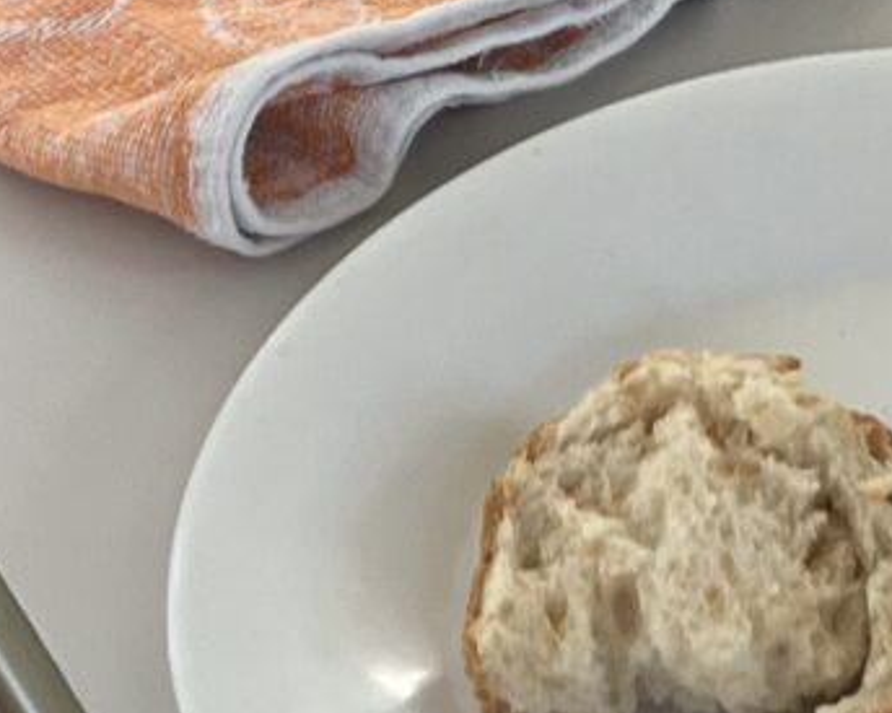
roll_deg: +5.5
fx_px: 4988
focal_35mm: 189
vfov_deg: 7.7
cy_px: -905
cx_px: 817
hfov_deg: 10.2
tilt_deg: -29.5
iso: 50
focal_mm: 5.1
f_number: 1.6
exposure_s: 1/121
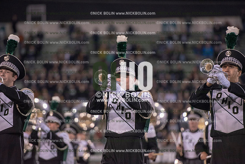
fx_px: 1361
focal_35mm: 200
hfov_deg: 10.3
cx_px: 122
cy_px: 82
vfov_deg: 6.9
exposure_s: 1/1250
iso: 5000
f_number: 3.2
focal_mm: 200
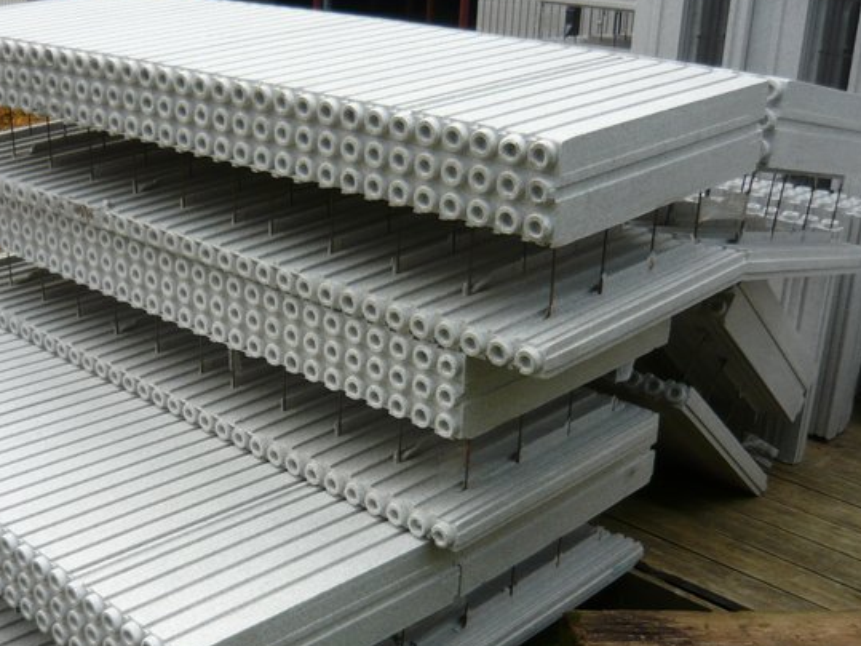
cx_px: 256
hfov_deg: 38.3
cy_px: 405
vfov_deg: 29.5
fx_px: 1219
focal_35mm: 49
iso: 100
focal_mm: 5.5
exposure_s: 1/125
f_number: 2.8
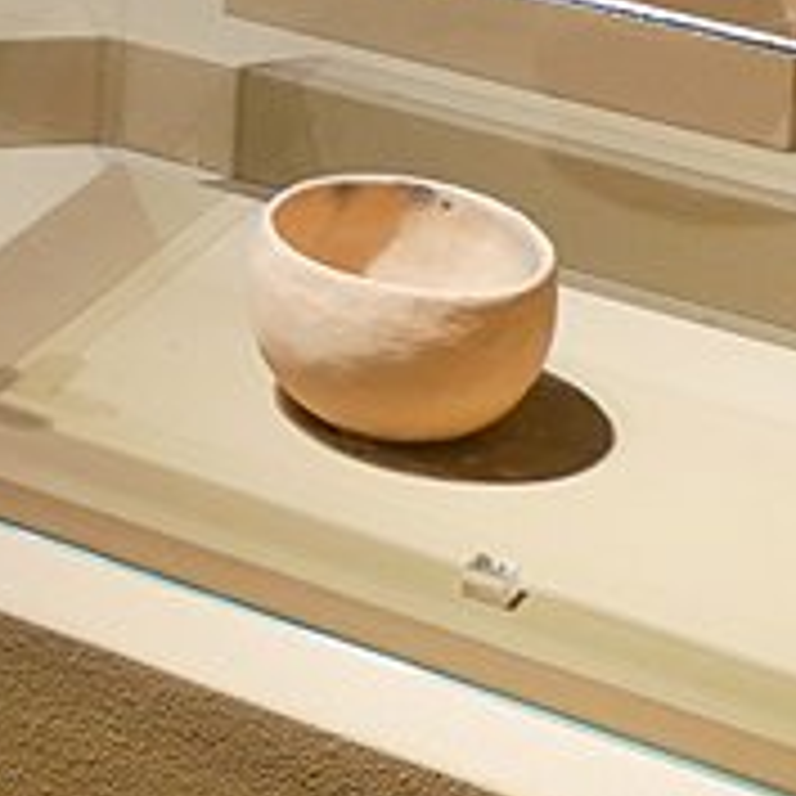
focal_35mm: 140
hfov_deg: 11.2
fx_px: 3642
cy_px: -861
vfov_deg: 11.2
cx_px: -827
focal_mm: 14
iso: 500
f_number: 3.5
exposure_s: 1/60
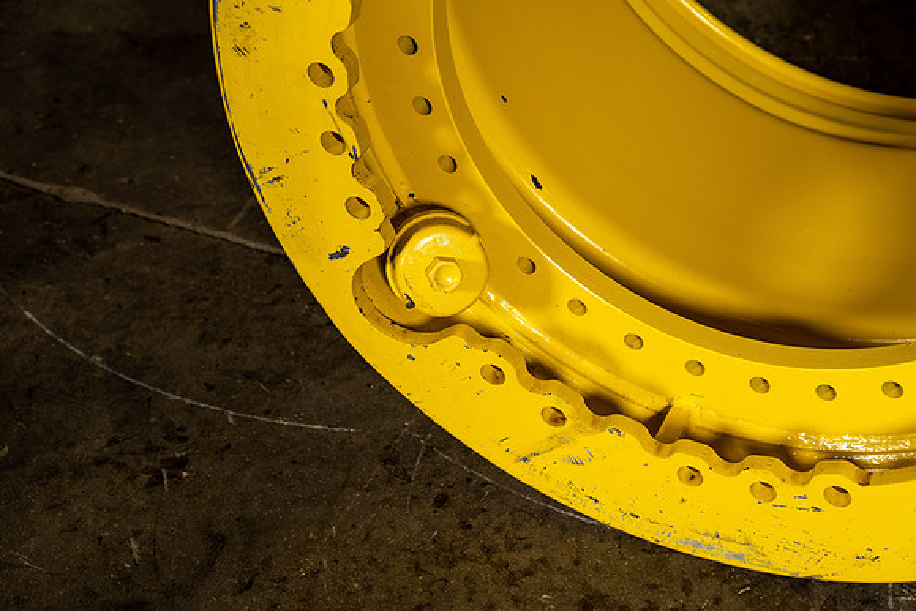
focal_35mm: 70
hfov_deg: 28.8
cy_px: 306
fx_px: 1781
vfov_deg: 19.5
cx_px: 458
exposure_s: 1/125
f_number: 5.6
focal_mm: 70
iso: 800
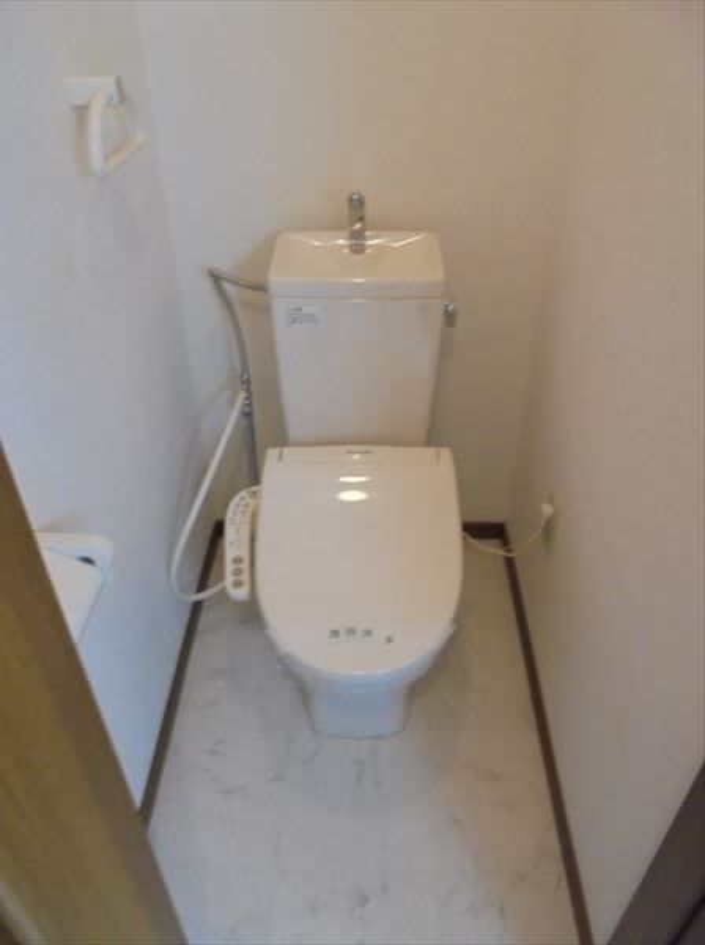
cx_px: 352
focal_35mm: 26
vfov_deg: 67.4
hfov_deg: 52.9
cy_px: 472
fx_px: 708
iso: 400
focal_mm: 4.6
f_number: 3.5
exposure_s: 1/25
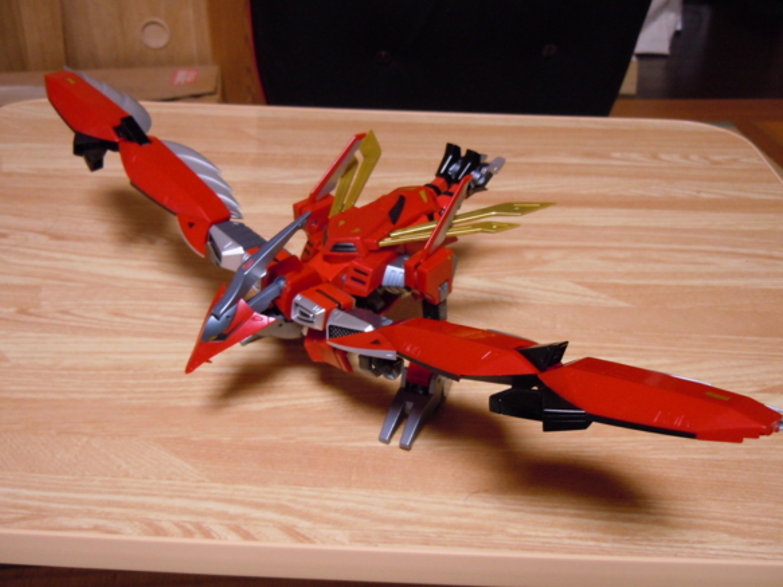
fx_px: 792
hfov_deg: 52.6
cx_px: 396
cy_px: 290
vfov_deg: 40.7
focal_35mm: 35
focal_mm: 6.2
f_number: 3.6
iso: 400
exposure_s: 1/13
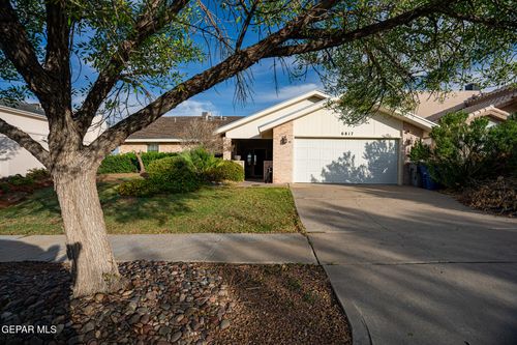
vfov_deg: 73.7
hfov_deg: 96.8
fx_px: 230
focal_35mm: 16
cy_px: 172
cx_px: 258
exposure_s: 1/1600
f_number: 2.8
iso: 100
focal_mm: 16
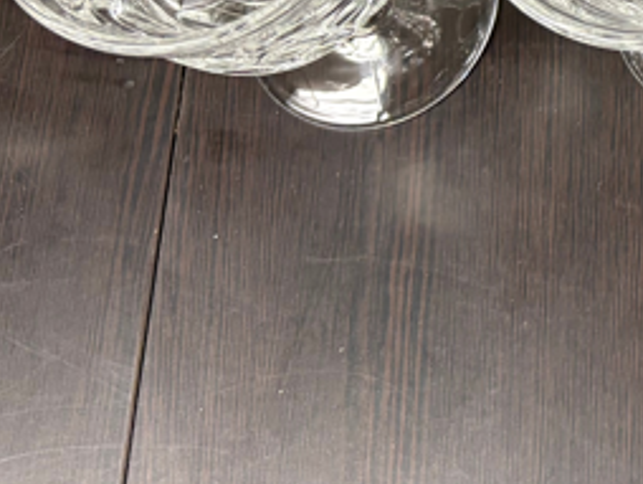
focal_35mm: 92
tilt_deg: -67.9
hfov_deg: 18.8
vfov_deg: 15.1
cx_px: 959
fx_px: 1711
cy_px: -209
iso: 200
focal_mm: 5.96
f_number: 1.6
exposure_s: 1/60
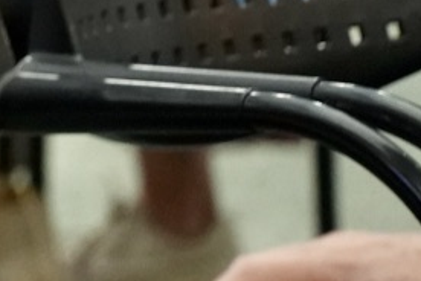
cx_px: -641
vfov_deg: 1.8
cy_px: -249
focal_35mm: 761
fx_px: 8899
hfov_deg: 2.7
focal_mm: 150
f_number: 4
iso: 8000
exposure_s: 1/160
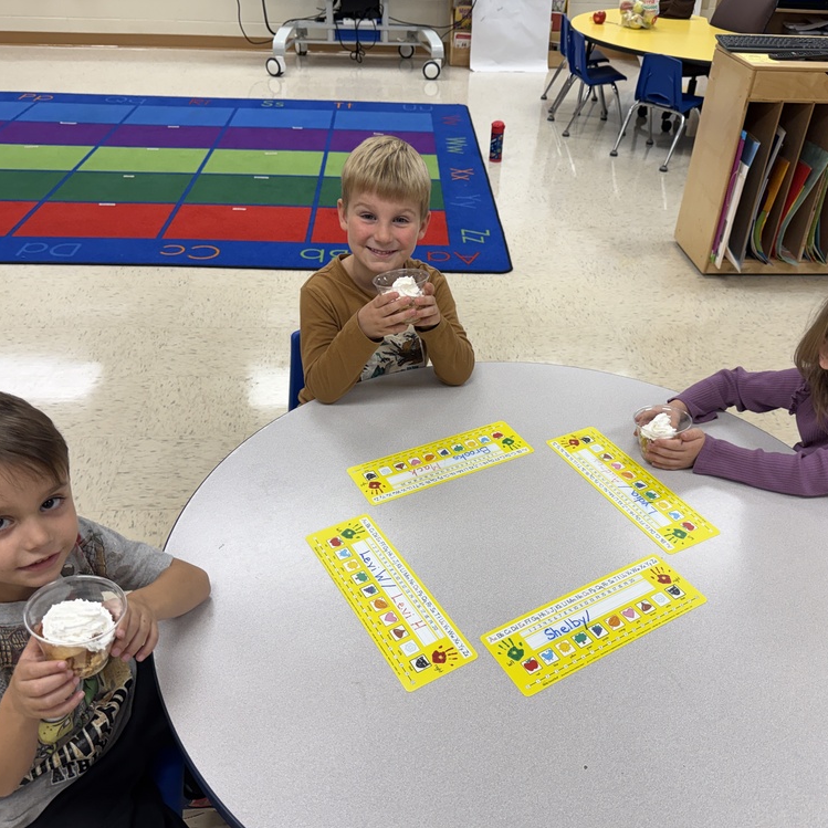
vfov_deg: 55.6
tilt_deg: -35.0
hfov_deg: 55.6
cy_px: 422
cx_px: 437
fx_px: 785
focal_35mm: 29
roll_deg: -2.5
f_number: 1.78
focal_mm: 6.76
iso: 125
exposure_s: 1/120
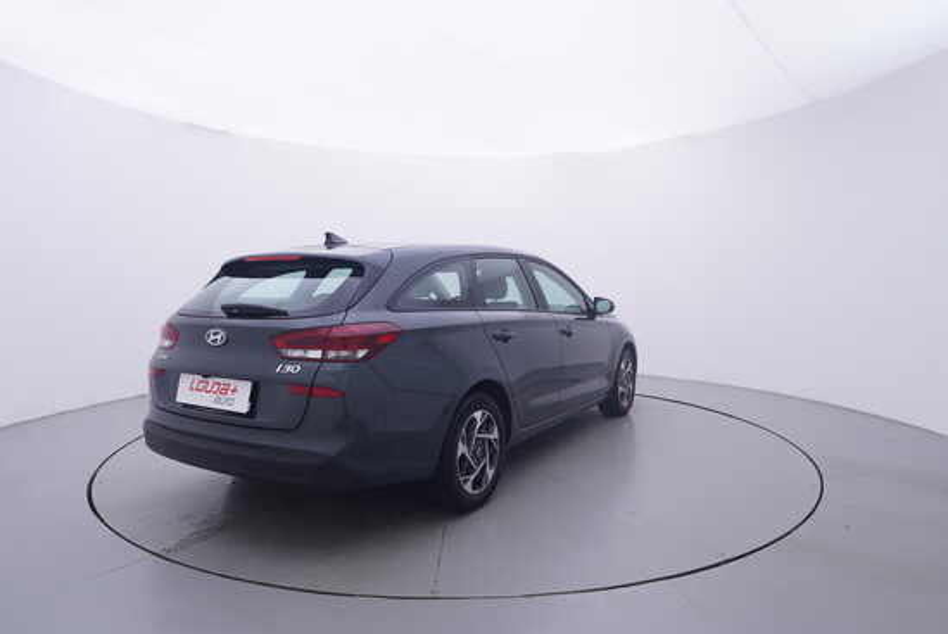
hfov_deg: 77.3
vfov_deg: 56.2
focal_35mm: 22
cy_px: 317
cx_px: 474
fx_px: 593
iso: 200
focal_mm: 15
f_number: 5
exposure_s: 1/80
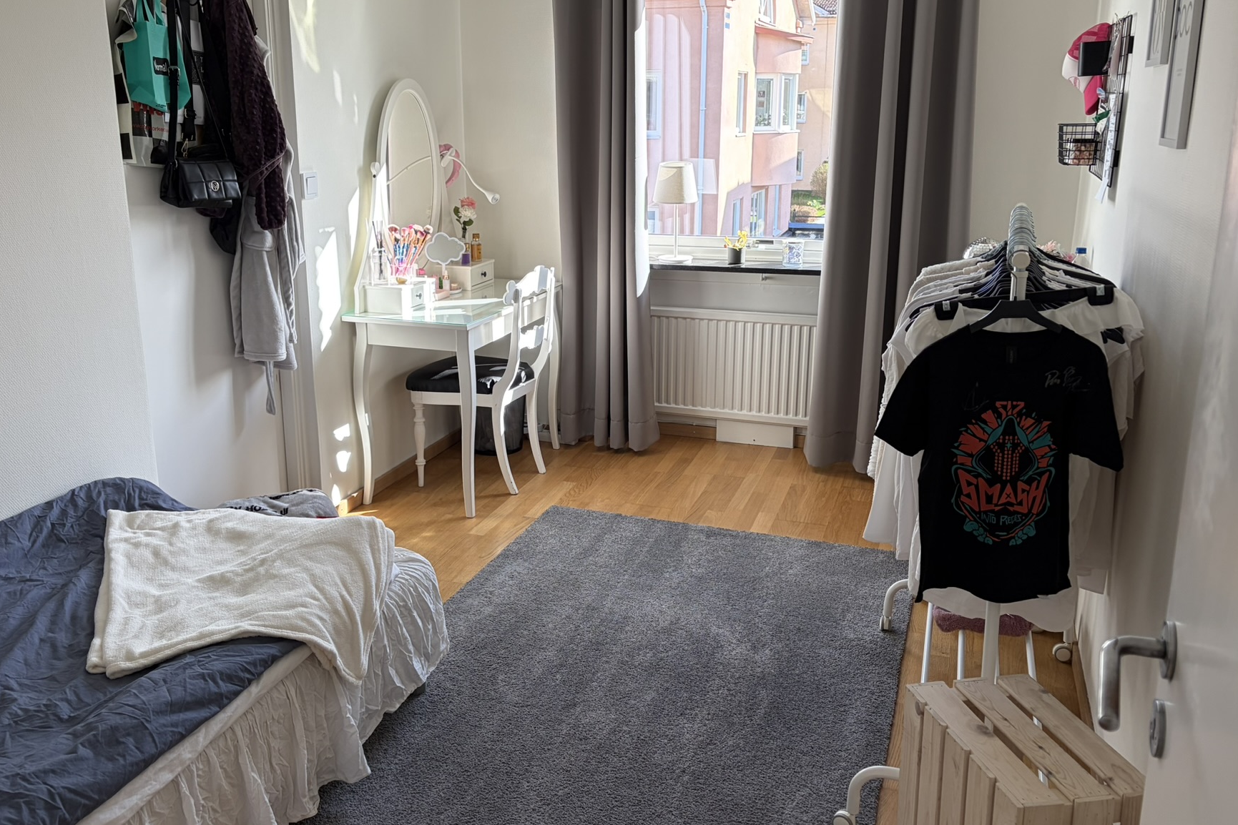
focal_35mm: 32
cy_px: 377
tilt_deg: -13.5
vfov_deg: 41.1
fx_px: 1100
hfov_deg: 58.6
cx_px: 569
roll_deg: +0.5
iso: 50
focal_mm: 5.96
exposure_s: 1/173
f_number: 1.6
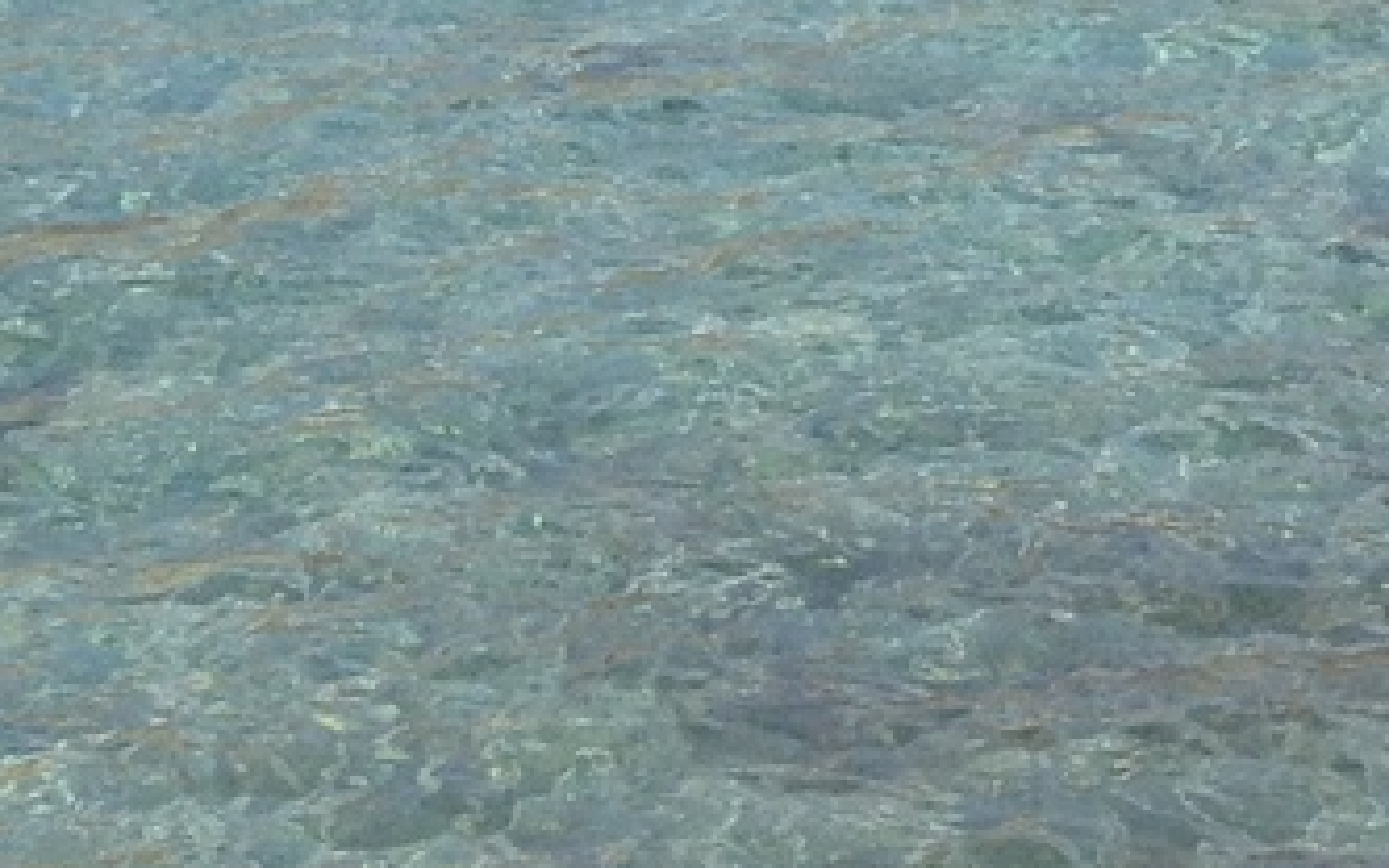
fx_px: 6737
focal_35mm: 178
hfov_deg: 11.1
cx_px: 2390
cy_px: -1506
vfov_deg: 6.8
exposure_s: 1/1623
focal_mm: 4.28
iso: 50
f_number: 2.4
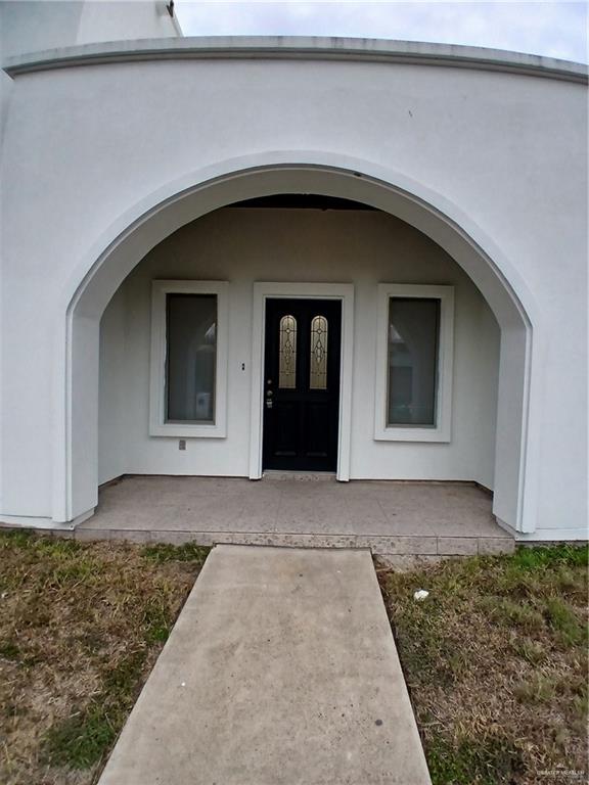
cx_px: 294
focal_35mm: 17
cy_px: 392
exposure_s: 1/120
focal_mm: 1.4
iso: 64
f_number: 2.2
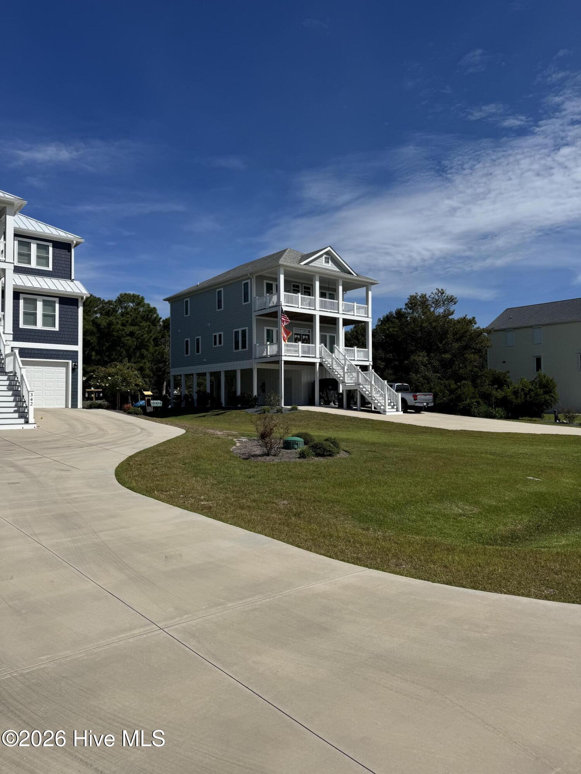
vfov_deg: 71.6
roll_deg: -1.1
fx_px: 537
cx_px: 290
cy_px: 387
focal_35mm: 24
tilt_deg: -0.7
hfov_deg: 56.8
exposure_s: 1/9009
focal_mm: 6.76
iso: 80
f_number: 1.78
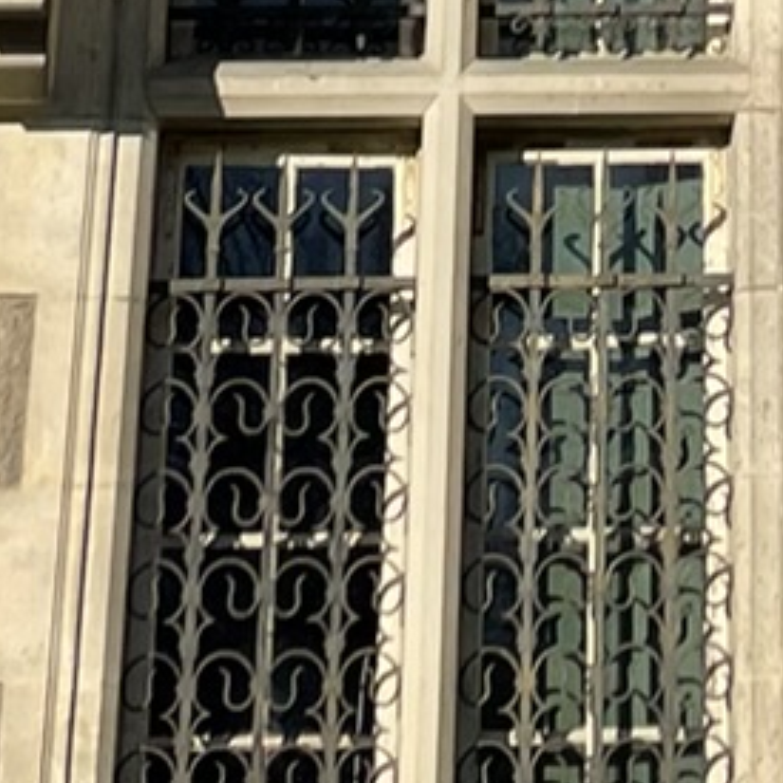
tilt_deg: +34.7
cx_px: 851
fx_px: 4376
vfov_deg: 8.3
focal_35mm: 171
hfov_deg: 10.1
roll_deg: +1.8
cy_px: -1703
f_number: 1.6
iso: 32
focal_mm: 4.2
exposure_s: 1/3861
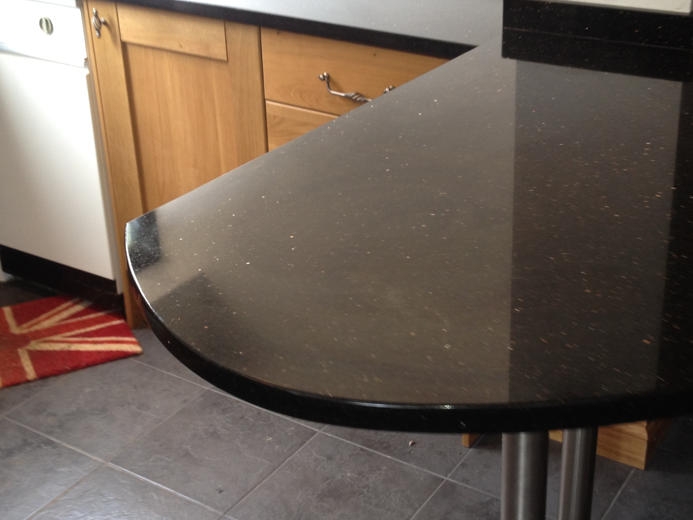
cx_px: 410
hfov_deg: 34.8
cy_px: 244
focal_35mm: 55
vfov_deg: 26.6
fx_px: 1101
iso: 80
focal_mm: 4.28
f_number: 2.4
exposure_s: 1/20
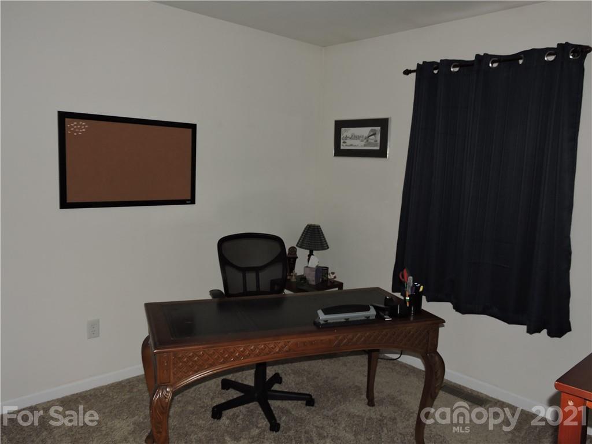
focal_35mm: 28
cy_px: 222
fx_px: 479
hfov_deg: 63.4
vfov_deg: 49.7
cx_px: 296
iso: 200
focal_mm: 5
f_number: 3.5
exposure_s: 1/30
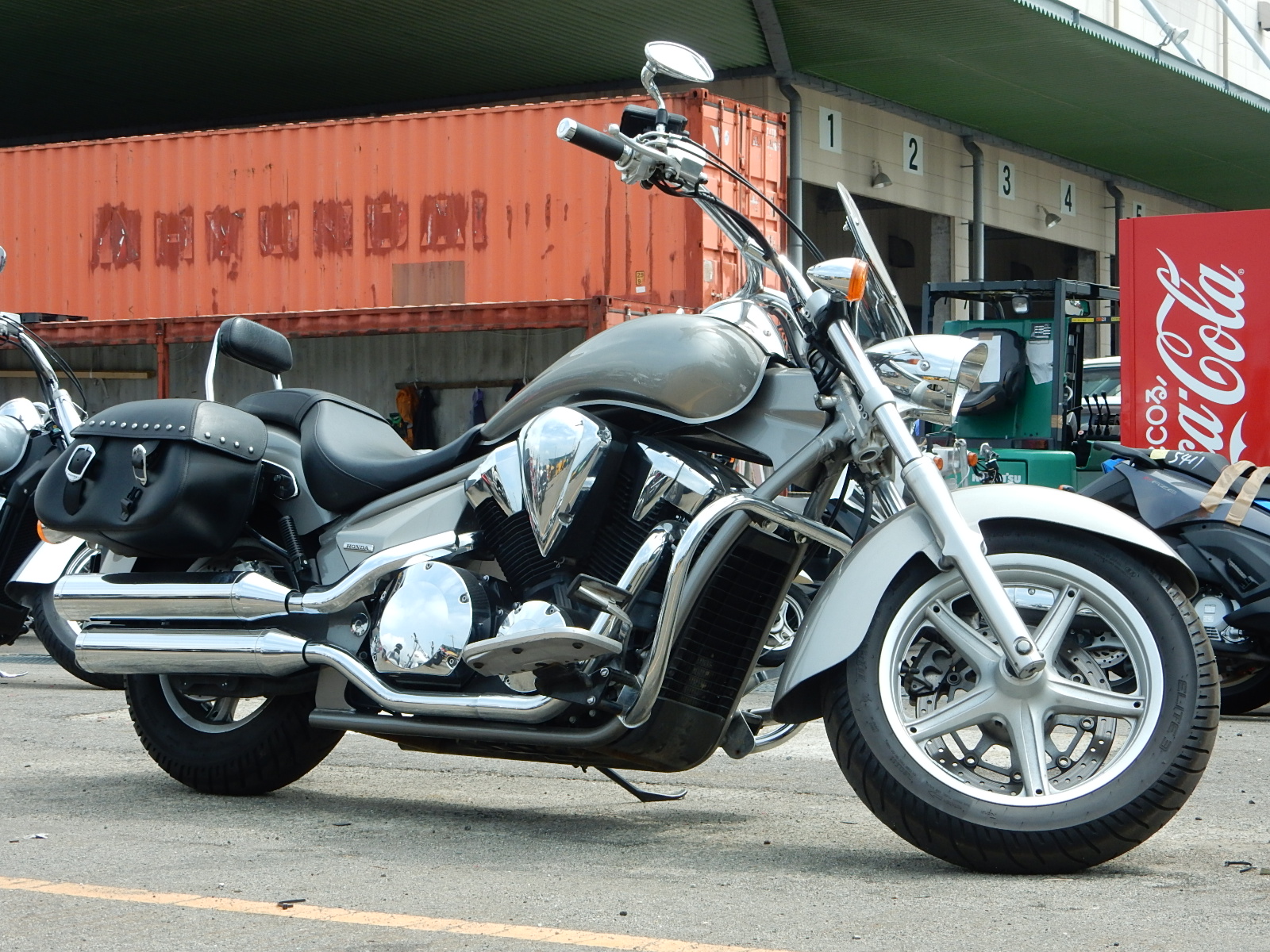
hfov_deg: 27.4
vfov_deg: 20.7
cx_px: 635
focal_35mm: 71
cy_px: 476
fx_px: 2605
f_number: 4.8
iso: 125
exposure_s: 1/400
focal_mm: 12.6
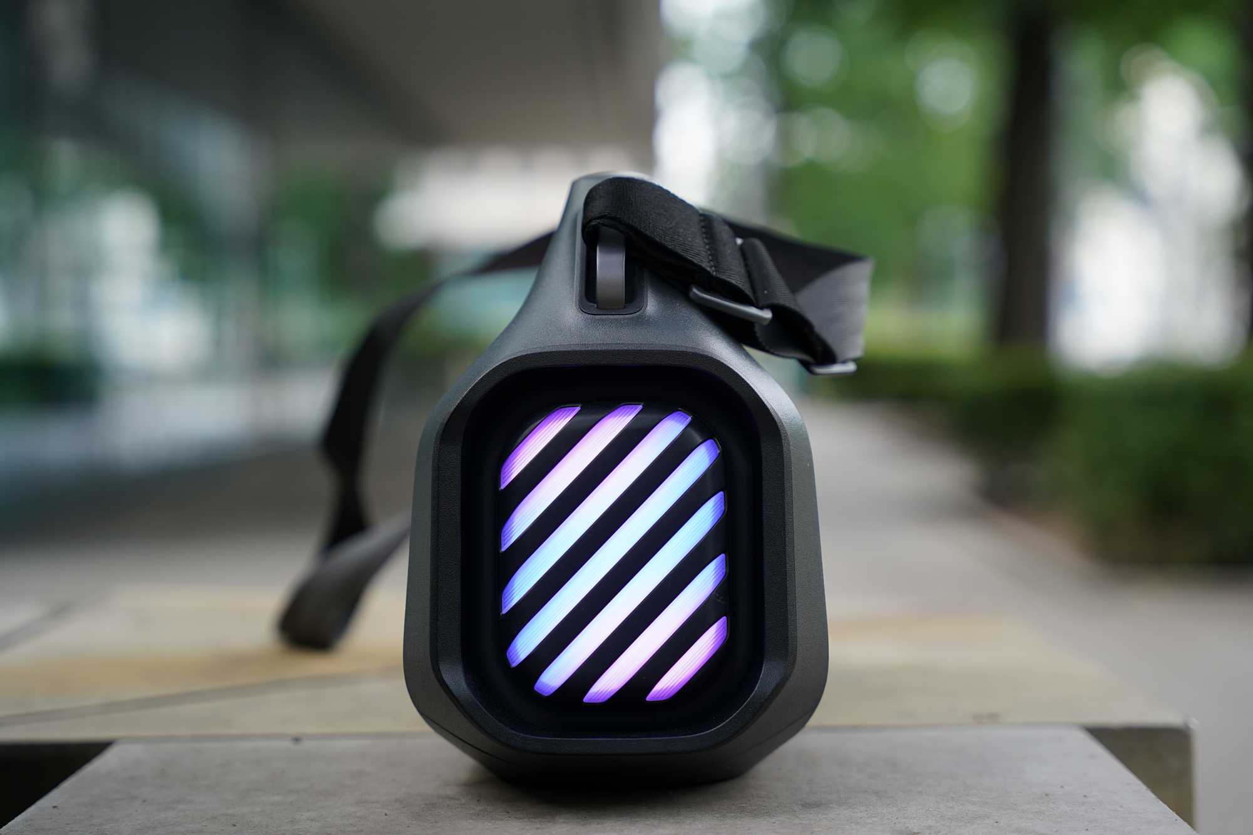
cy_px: 418
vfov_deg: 19.5
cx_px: 626
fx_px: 2436
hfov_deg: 28.8
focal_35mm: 70
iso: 160
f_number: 3.5
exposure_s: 1/80
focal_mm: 70
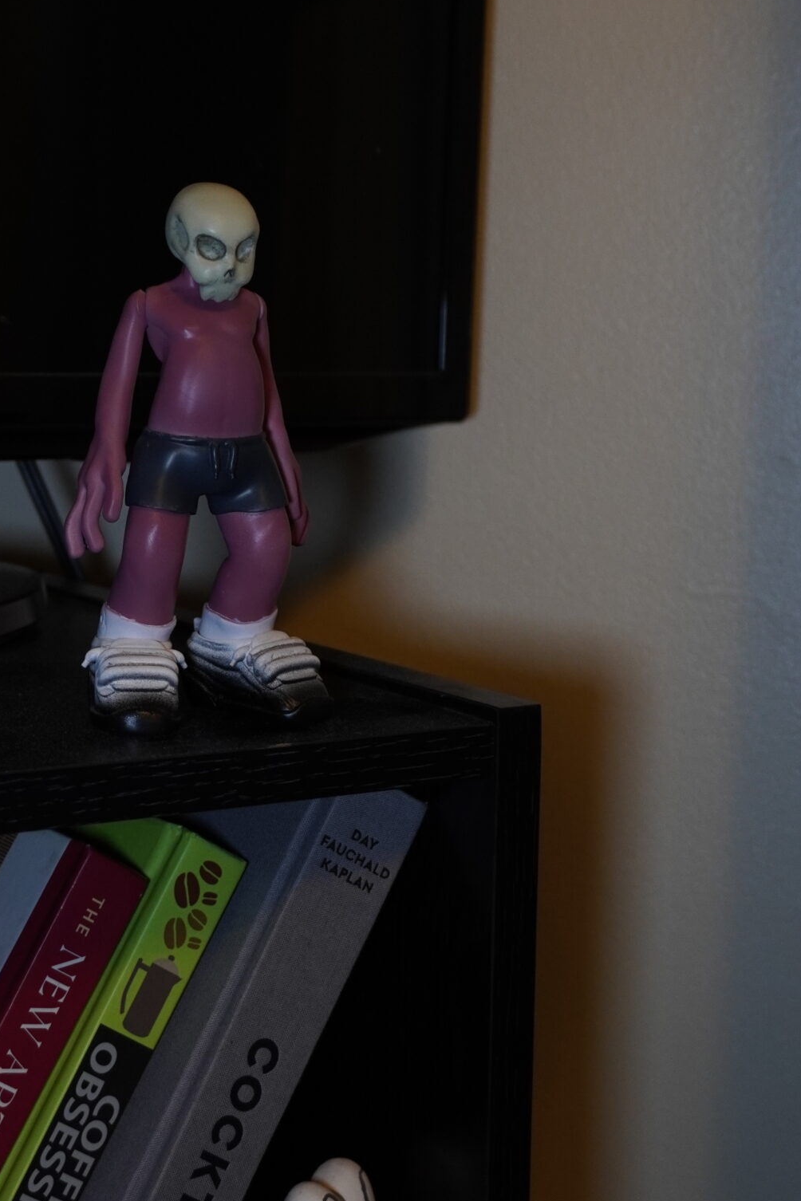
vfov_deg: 29.1
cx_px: 179
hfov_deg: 19.6
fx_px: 2298
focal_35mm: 69
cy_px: 409
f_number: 4.5
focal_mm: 27
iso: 640
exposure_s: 1/50
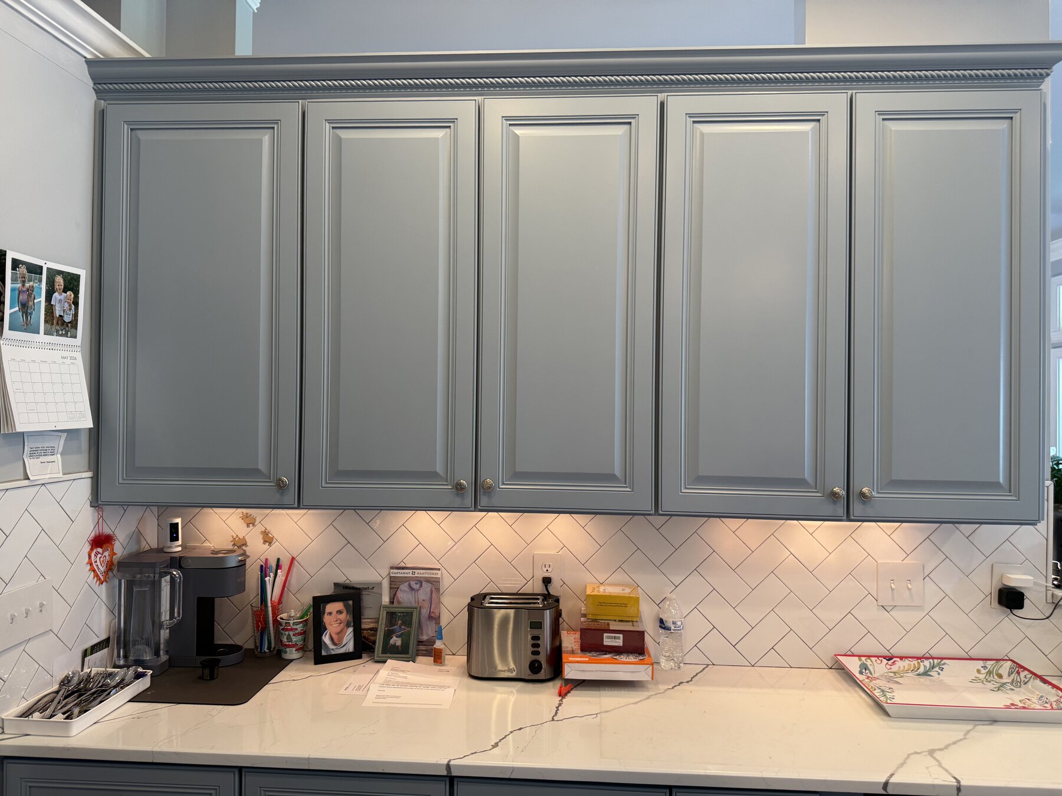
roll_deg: -0.2
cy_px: 398
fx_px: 736
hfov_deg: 71.6
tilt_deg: +2.4
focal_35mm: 24
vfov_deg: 56.8
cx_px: 531
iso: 125
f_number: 1.78
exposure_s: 1/60
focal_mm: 6.76
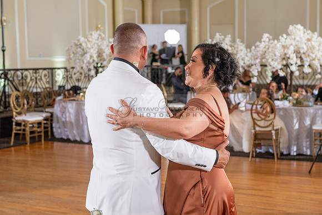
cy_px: 106
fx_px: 524
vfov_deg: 23.2
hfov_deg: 34.1
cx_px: 183
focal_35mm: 59
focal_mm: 50
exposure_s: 1/160
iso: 800
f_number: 4
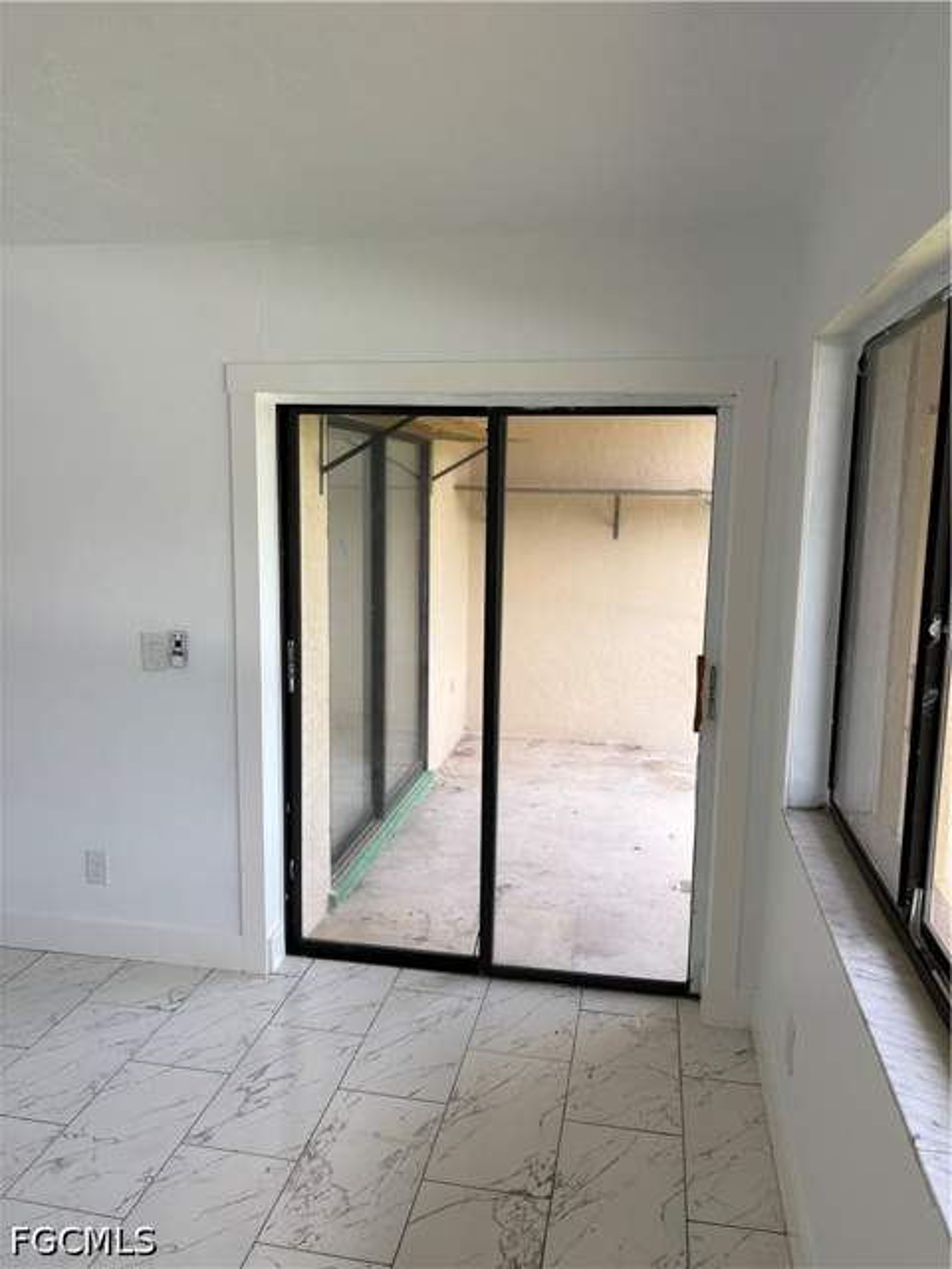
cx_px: 476
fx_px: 953
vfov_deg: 67.3
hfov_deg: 53.1
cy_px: 634
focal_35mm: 26
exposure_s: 1/197
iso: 40
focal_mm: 5.96
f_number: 1.6
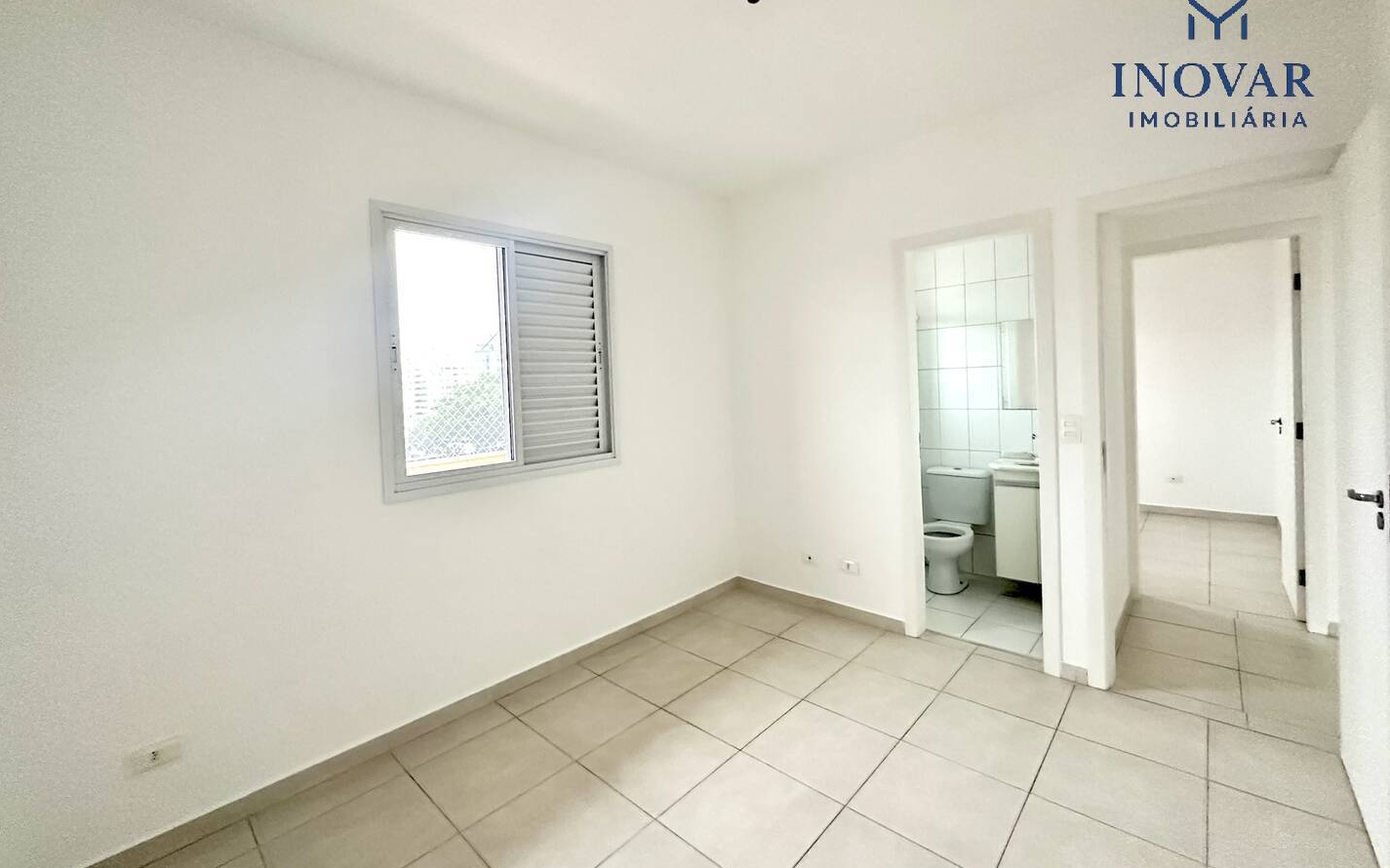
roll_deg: +1.5
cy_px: 394
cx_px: 701
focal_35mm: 15
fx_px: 568
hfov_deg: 101.5
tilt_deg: -1.5
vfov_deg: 74.6
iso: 640
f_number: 2.2
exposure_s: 1/60
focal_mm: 2.22
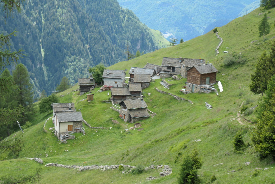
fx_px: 558
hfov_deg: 27.7
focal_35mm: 73
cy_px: 92
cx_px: 138
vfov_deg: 18.7
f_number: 4.7
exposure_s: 1/400
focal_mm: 26.8
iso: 200
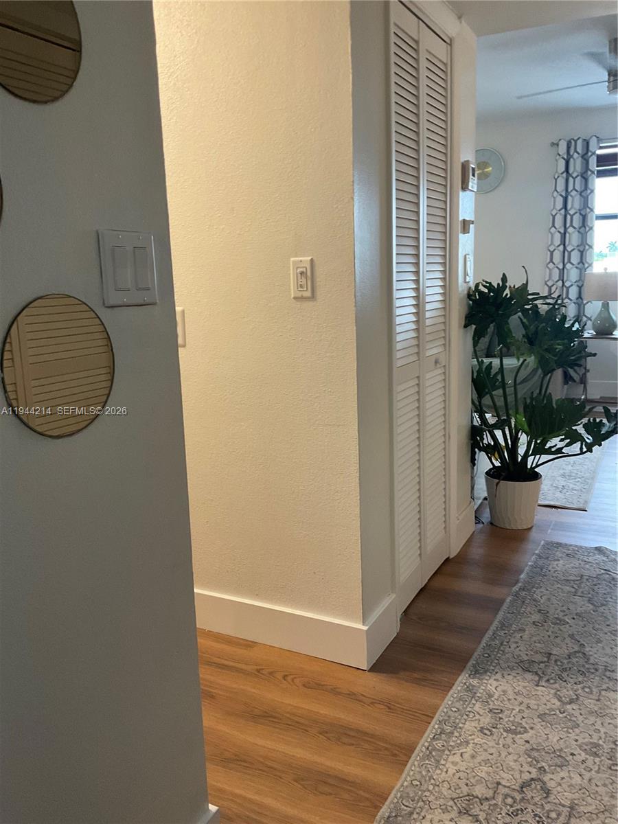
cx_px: 309
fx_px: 690
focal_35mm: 29
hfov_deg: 48.2
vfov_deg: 61.7
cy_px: 412
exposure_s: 1/60
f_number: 1.8
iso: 160
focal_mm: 3
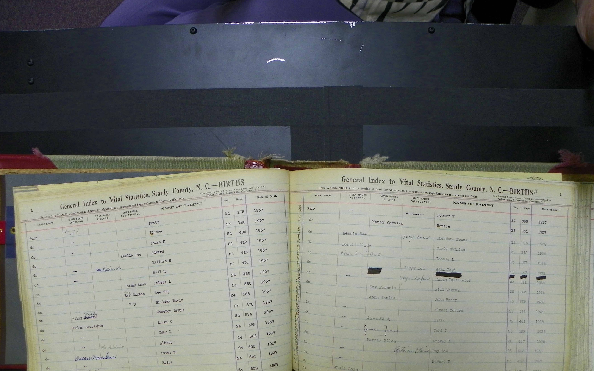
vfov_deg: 44.4
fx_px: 453
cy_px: 213
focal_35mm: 28
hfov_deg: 66.5
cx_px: 298
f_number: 2.8
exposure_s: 1/30
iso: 100
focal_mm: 4.6
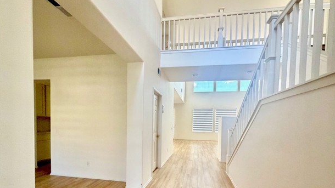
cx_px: 174
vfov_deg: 65.2
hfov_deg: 99.3
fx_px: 142
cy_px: 127
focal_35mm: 16
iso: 320
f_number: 2.2
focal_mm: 2.22
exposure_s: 1/104
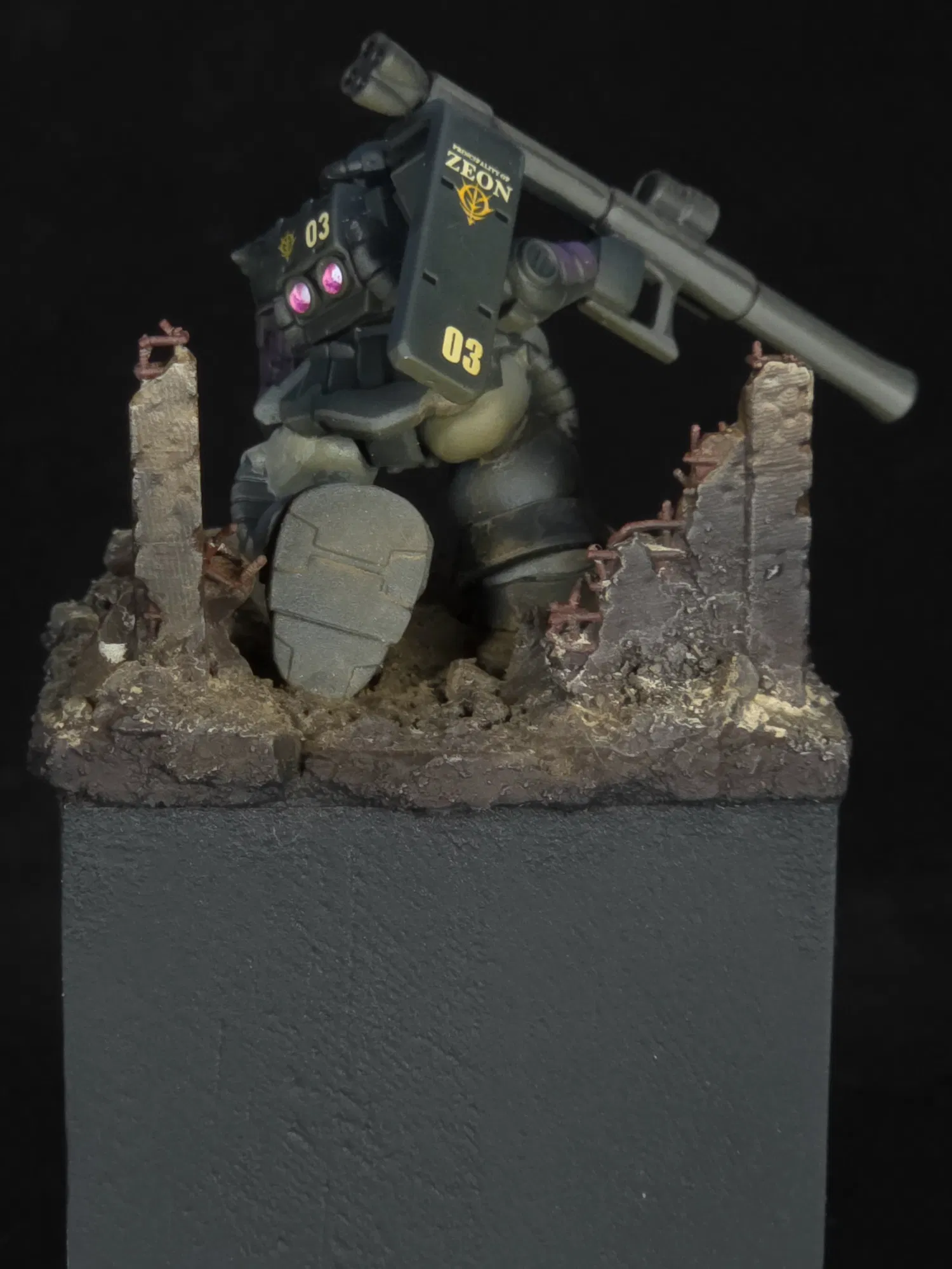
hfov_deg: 21.3
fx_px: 2530
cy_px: 634
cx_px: 476
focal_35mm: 69
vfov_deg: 28.2
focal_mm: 7
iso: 50
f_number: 2.4
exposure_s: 1/6
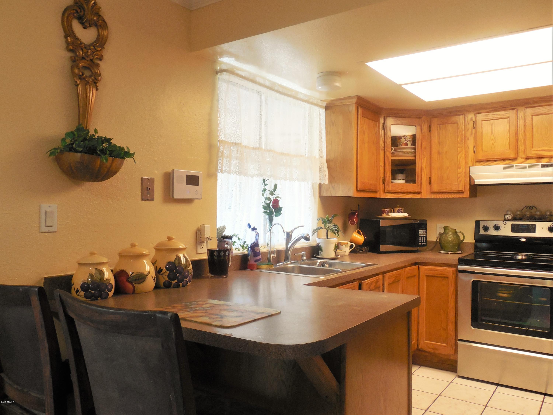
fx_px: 447
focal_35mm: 28
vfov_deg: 49.7
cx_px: 276
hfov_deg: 63.5
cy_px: 208
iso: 280
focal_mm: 5
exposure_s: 1/30
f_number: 3.5
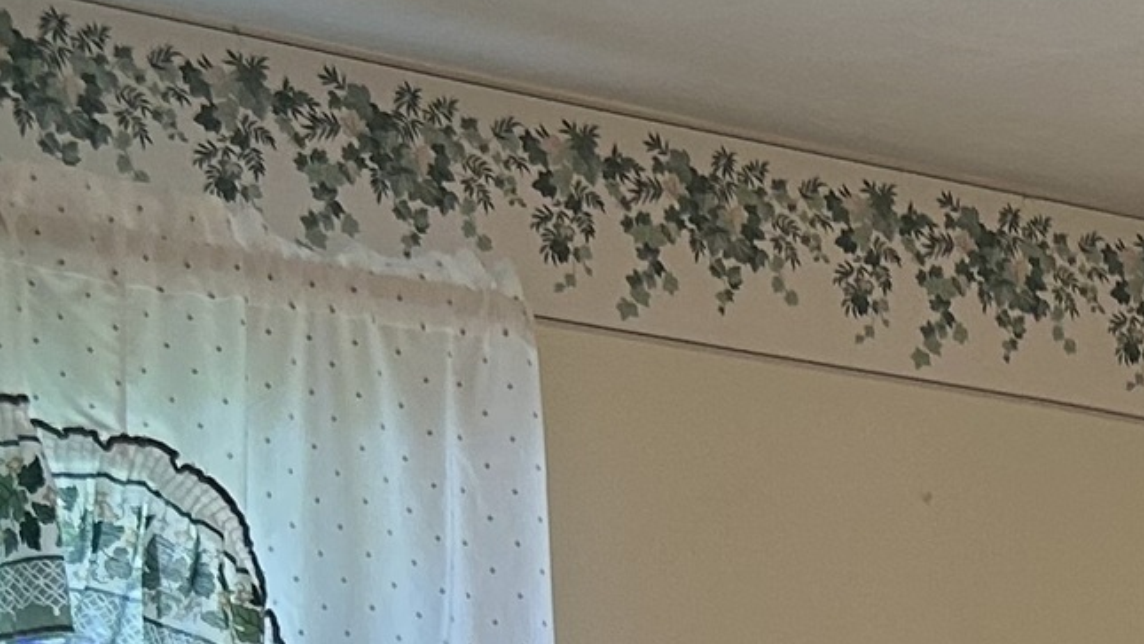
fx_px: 4096
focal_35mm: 135
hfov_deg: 14.9
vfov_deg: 7.9
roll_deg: -1.6
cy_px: 1868
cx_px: 1632
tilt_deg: -8.6
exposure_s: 1/120
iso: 80
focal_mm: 5.7
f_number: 1.5
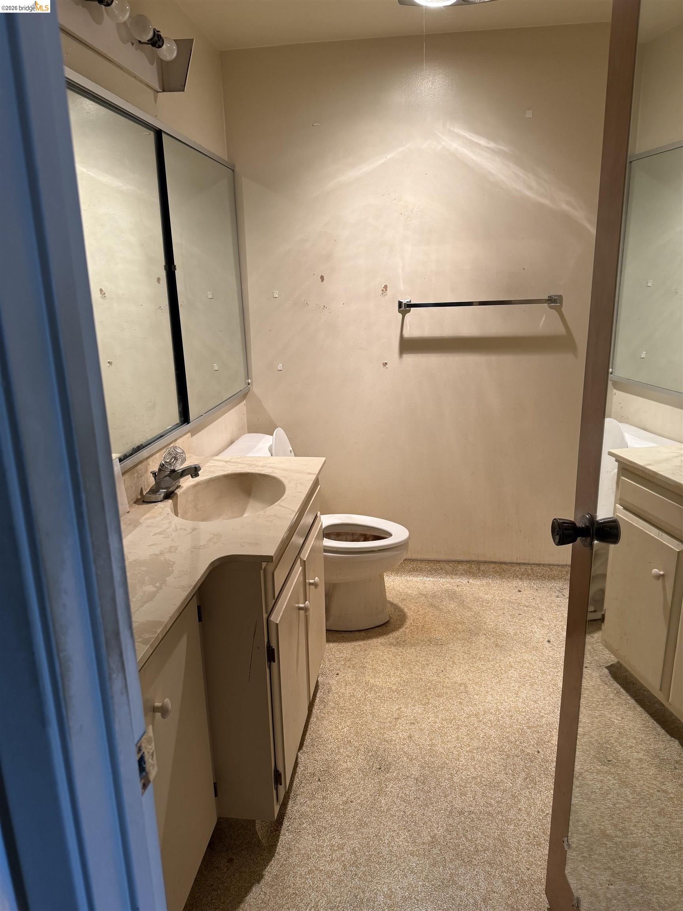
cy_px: 456
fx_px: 631
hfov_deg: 56.8
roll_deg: +0.8
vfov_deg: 71.6
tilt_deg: -15.0
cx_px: 342
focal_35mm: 24
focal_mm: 6.76
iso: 200
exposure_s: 1/120
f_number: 1.78
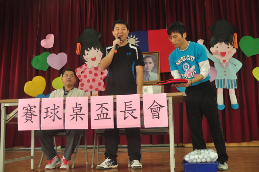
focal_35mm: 45
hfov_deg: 43.6
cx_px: 130
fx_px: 323
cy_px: 86
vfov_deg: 29.8
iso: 400
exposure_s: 1/125
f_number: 3.5
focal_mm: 30
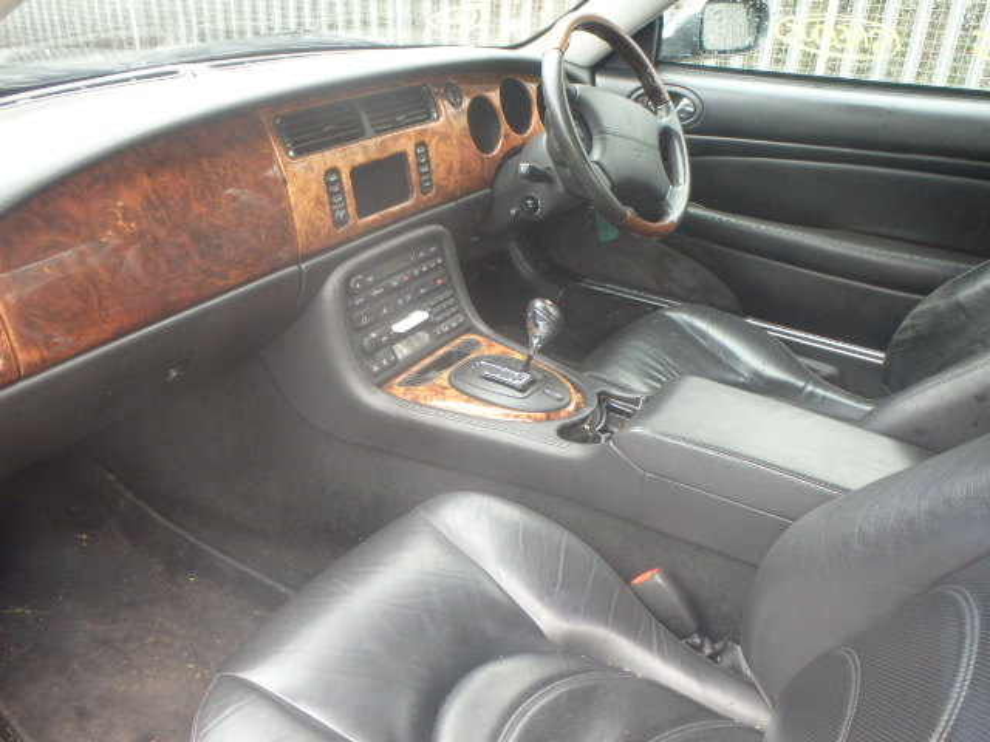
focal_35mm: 28
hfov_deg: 63.4
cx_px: 495
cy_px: 371
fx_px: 801
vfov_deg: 49.7
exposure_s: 1/30
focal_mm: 5
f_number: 3.9
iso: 500
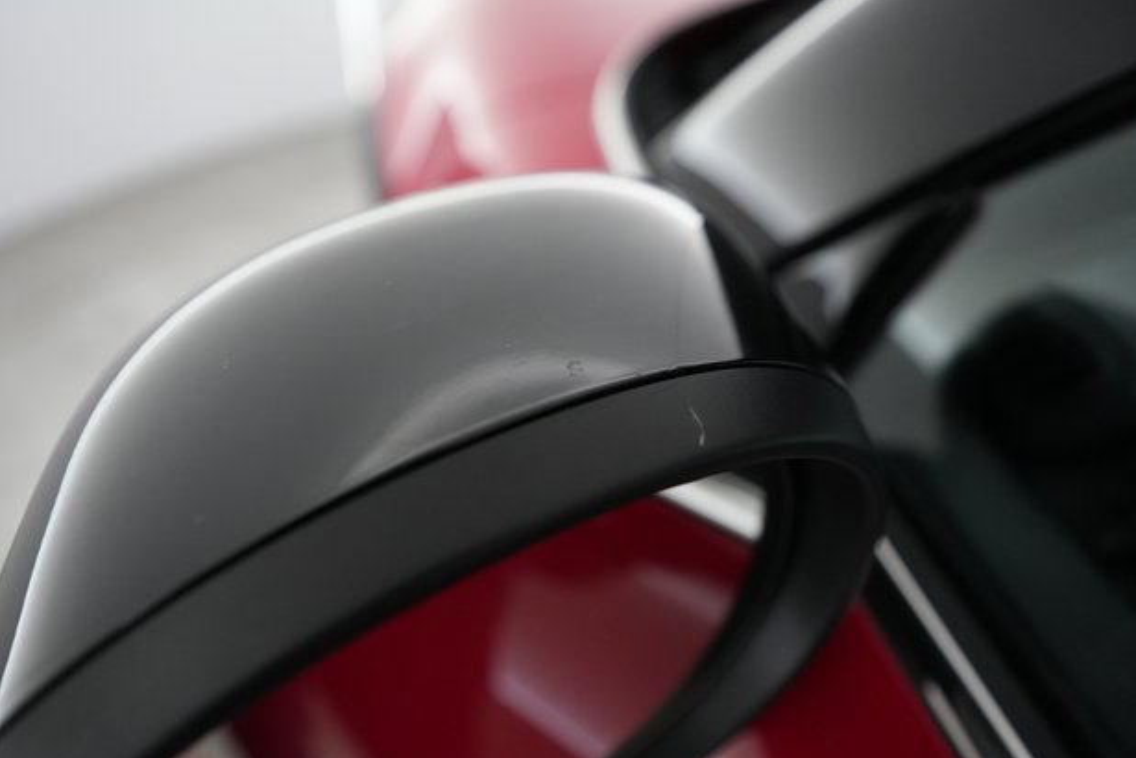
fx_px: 820
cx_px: 560
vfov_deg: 49.6
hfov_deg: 69.4
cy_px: 375
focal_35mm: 26
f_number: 2.8
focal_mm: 25
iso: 5000
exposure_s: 1/160
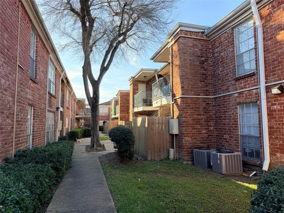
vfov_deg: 56.8
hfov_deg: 71.6
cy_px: 106
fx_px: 197
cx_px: 142
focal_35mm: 24
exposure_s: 1/878
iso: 80
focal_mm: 6.76
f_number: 1.78
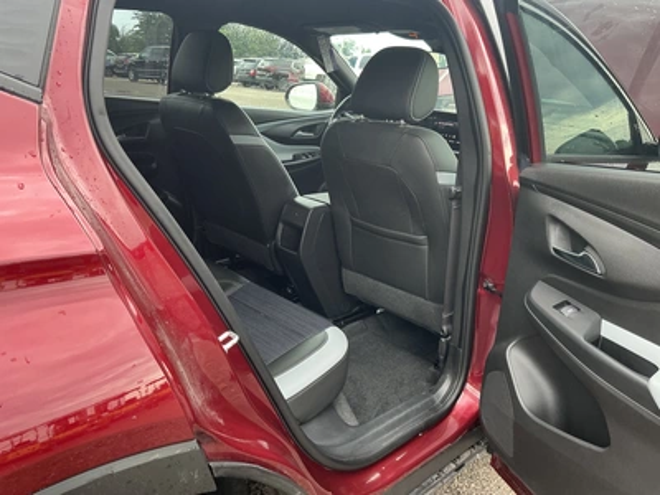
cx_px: 330
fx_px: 534
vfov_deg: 49.7
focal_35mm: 28
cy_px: 248
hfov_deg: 63.4
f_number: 1.8
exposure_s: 1/122
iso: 50
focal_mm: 3
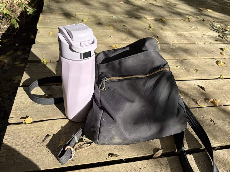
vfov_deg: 53.1
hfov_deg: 67.3
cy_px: 86
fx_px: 173
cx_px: 115
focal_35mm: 26
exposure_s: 1/1667
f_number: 1.6
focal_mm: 6
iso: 64
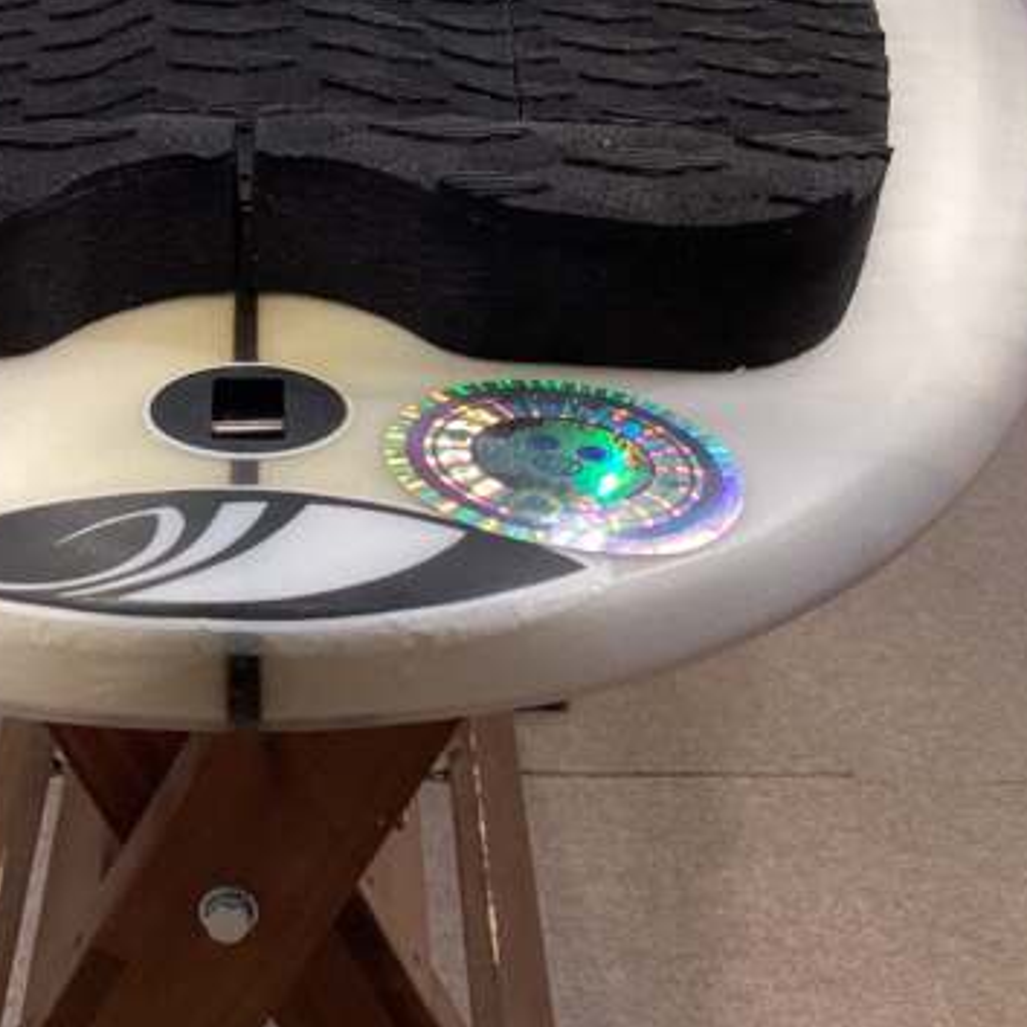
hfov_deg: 27.2
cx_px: 223
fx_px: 2081
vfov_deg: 27.1
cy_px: 171
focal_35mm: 62
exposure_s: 1/50
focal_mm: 3.3
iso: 80
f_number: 2.4
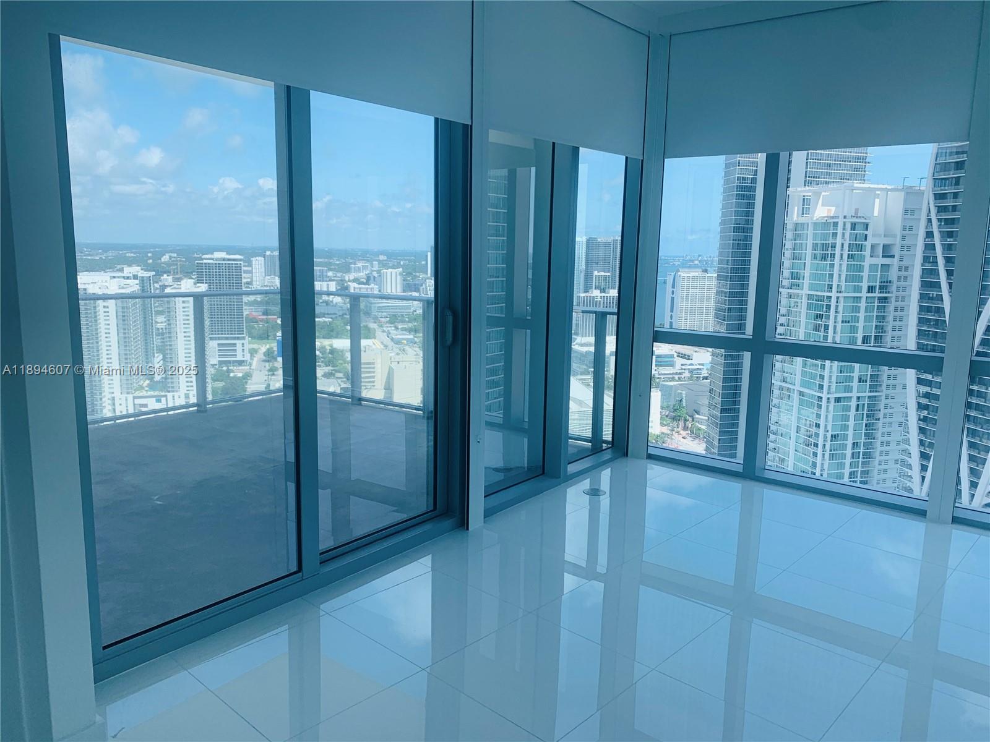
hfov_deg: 67.3
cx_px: 495
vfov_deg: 53.1
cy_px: 371
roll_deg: -2.1
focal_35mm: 26
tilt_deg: -7.9
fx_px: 744
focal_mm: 4.25
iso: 25
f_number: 1.8
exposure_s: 1/555
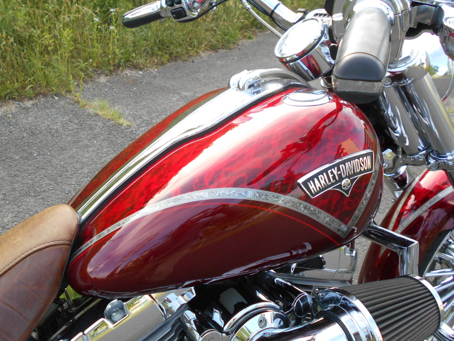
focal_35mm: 34
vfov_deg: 41.8
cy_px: 170
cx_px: 227
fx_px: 446
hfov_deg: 54.0
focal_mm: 5.8
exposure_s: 1/250
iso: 280
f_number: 3.6
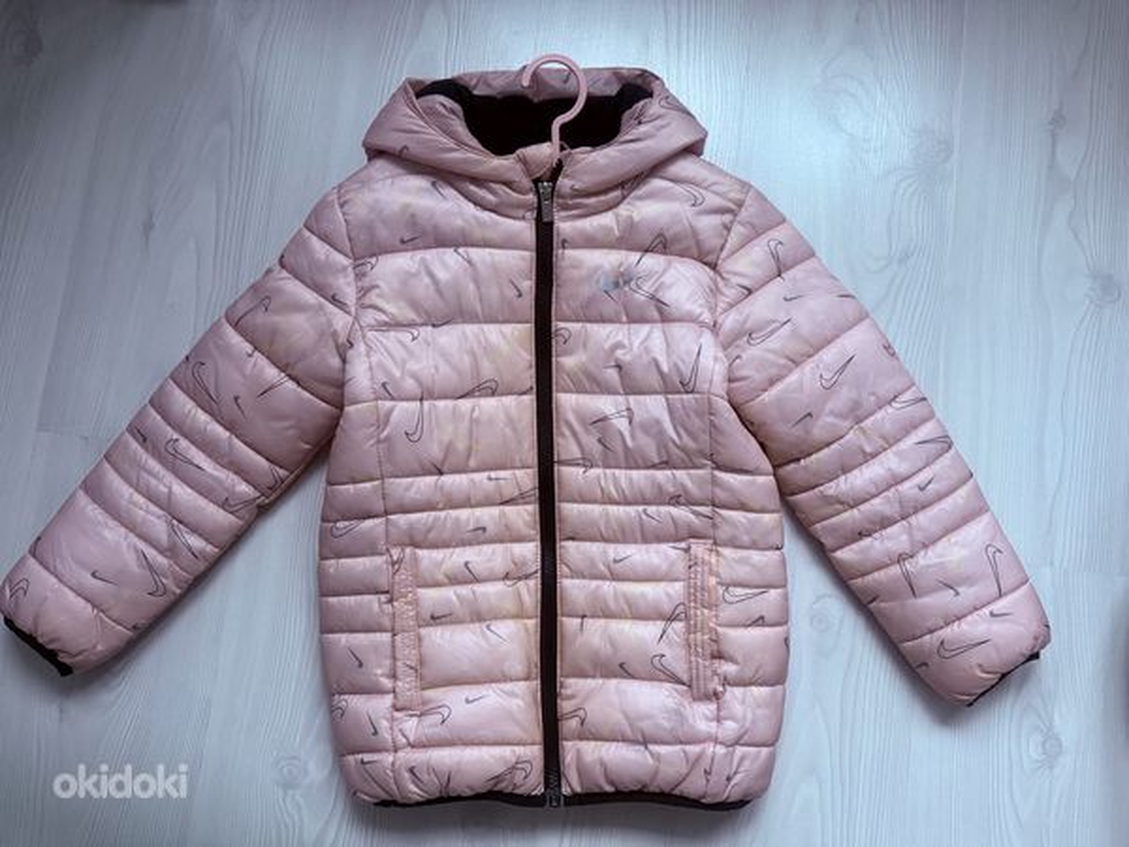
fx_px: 783
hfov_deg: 71.6
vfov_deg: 56.8
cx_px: 564
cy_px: 424
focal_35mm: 24
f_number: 1.78
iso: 400
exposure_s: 1/60
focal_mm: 6.76
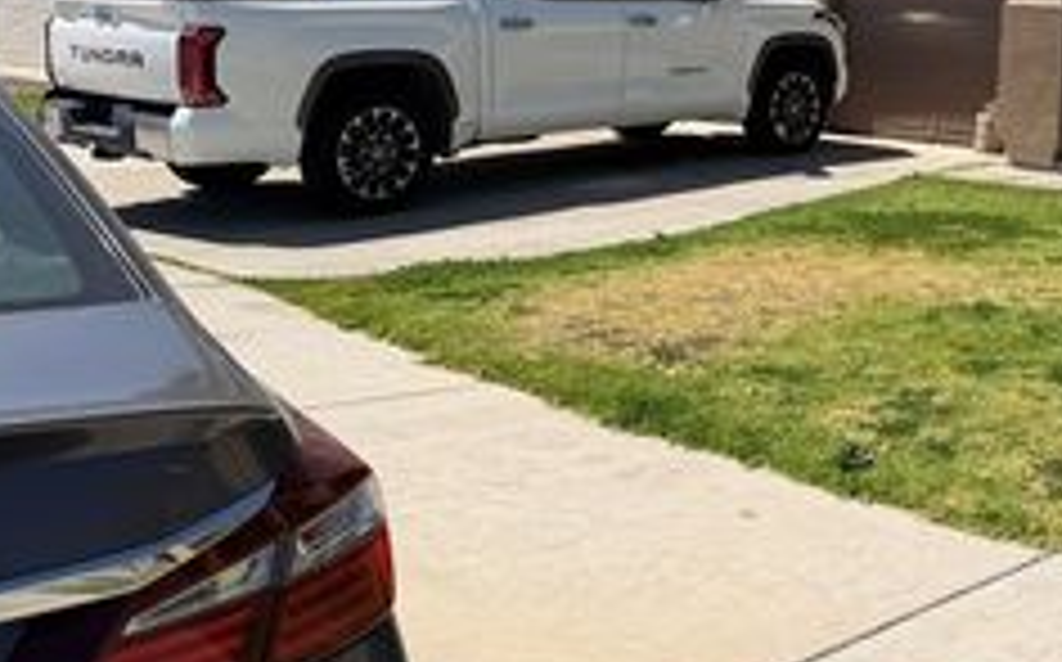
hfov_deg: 35.7
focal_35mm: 54
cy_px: -16
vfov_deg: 22.9
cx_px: 922
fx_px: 1561
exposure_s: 1/4975
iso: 80
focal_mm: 6.76
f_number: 1.78
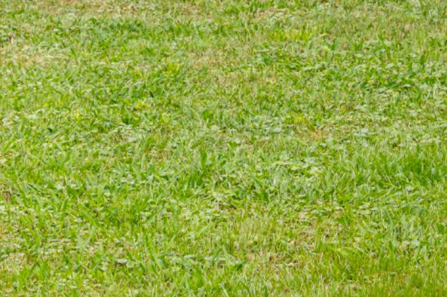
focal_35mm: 227
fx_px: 2816
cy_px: 415
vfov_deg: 6.0
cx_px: -76
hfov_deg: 9.0
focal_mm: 70
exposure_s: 1/500
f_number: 11
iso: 1000
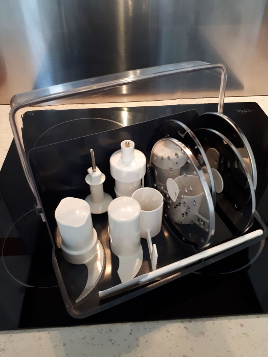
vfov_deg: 65.3
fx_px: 279
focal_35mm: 27
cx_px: 134
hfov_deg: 51.4
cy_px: 178
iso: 200
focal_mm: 3.6
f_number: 1.9
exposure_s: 1/17
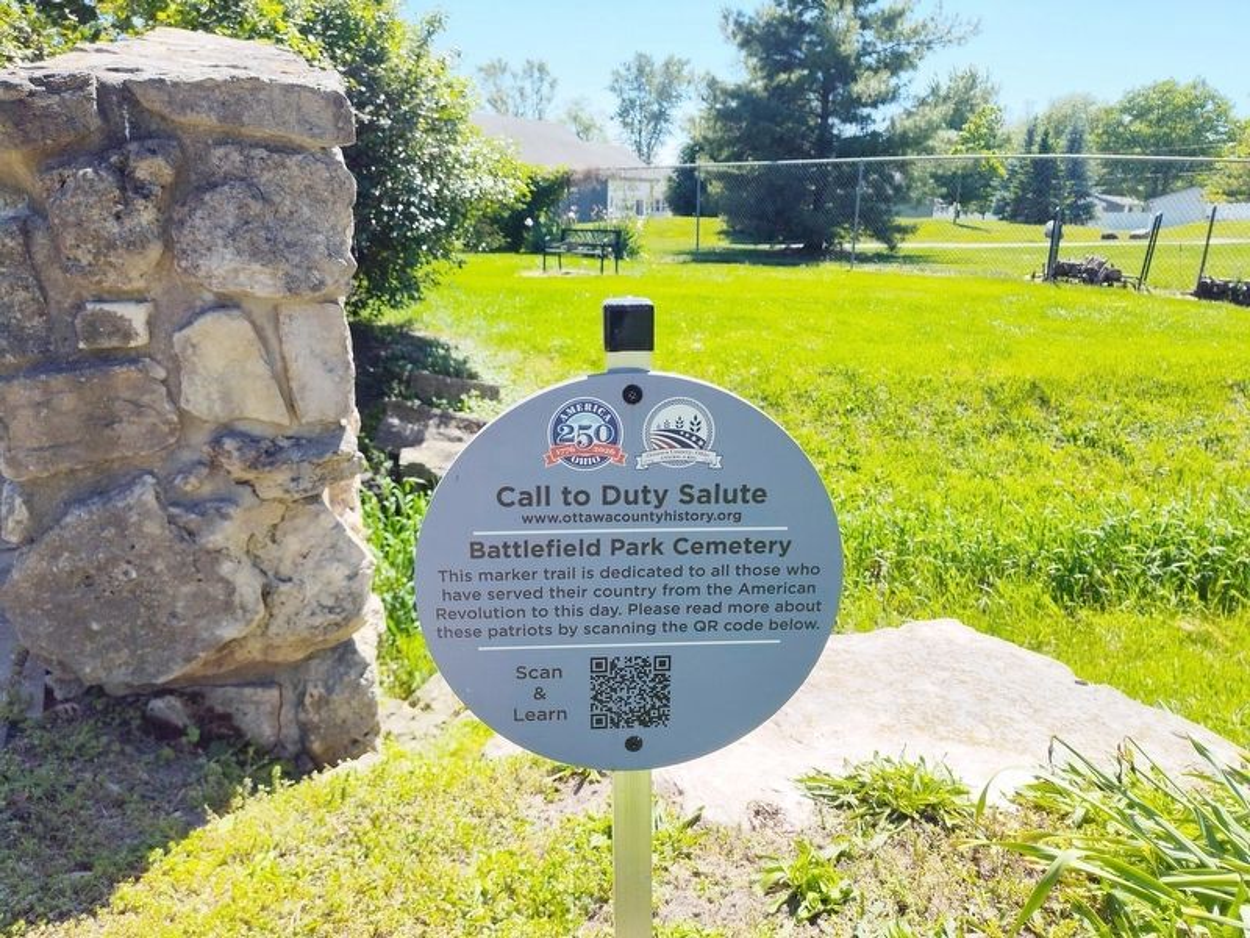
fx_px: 831
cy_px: 469
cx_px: 625
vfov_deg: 58.9
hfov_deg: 73.9
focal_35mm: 23
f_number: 1.8
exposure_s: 1/1340
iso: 100
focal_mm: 5.56
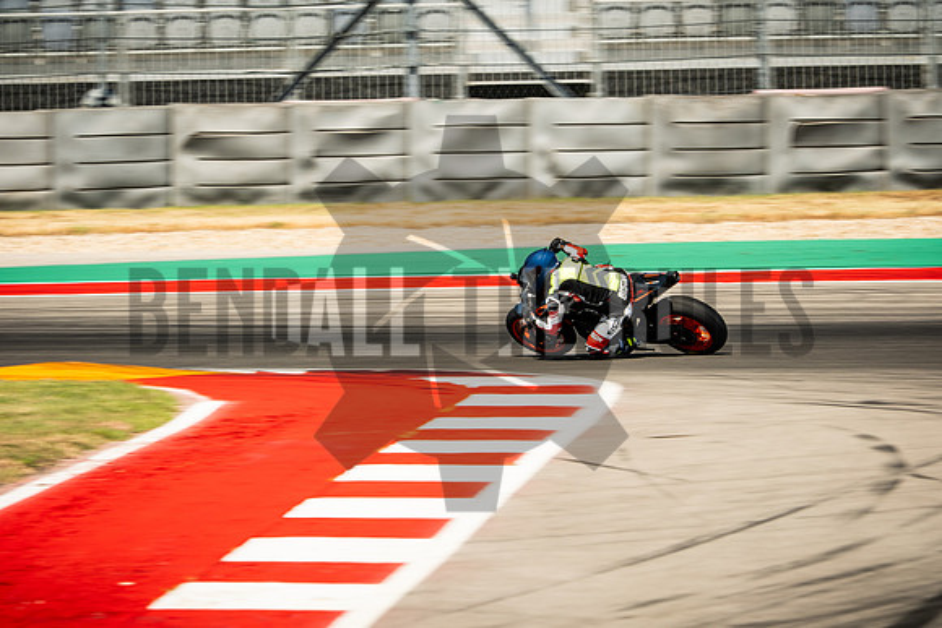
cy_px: 314
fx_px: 10992
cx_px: 471
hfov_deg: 4.9
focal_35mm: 420
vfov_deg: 3.3
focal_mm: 280
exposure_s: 1/160
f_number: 8
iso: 160
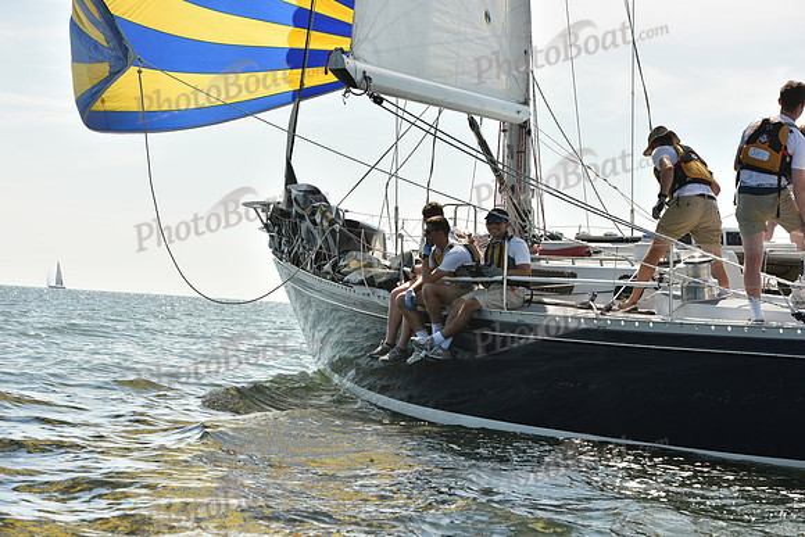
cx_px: 402
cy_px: 268
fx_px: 1923
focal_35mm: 86
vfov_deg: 15.9
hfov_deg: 23.6
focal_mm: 86
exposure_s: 1/1000
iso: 320
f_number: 8
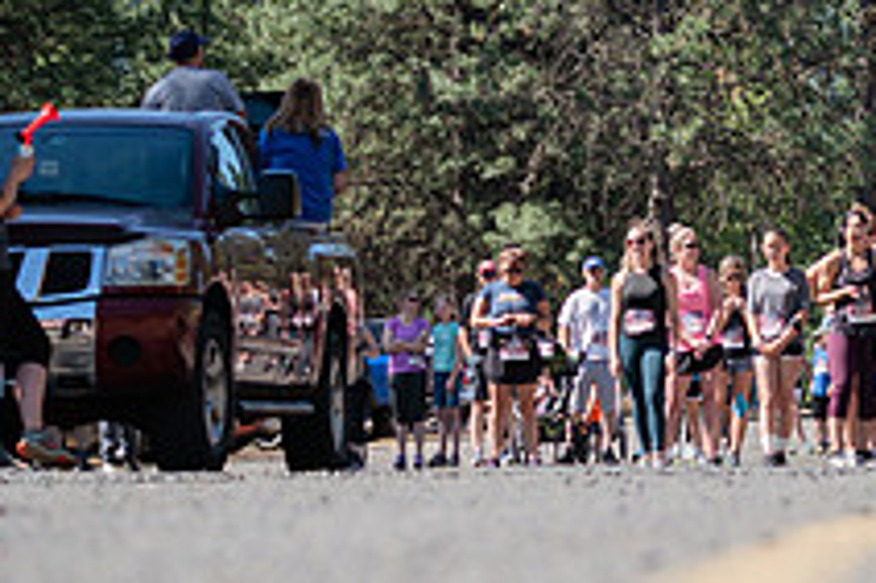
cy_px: 238
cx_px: 1068
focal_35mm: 219
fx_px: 5325
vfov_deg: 6.3
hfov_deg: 9.3
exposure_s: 1/500
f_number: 4
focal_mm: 70
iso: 125
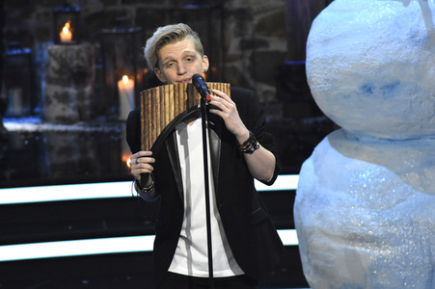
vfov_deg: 3.1
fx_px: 5433
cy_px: 144
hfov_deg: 4.6
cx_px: 218
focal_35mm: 450
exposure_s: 1/250
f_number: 5
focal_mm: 300
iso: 4000
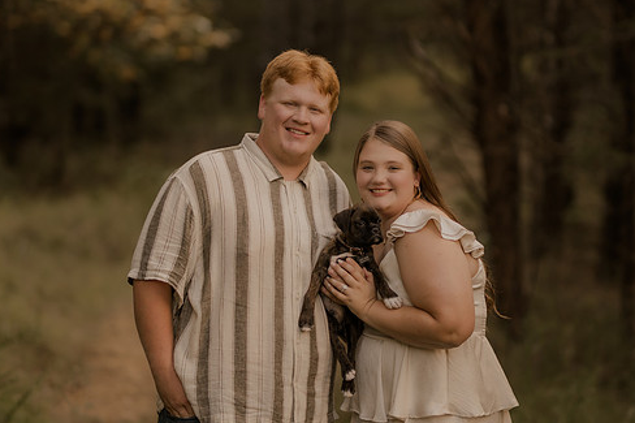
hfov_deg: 13.6
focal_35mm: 151
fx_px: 2662
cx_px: 320
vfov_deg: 9.1
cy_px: 216
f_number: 1.4
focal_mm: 85
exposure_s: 1/320
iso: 125
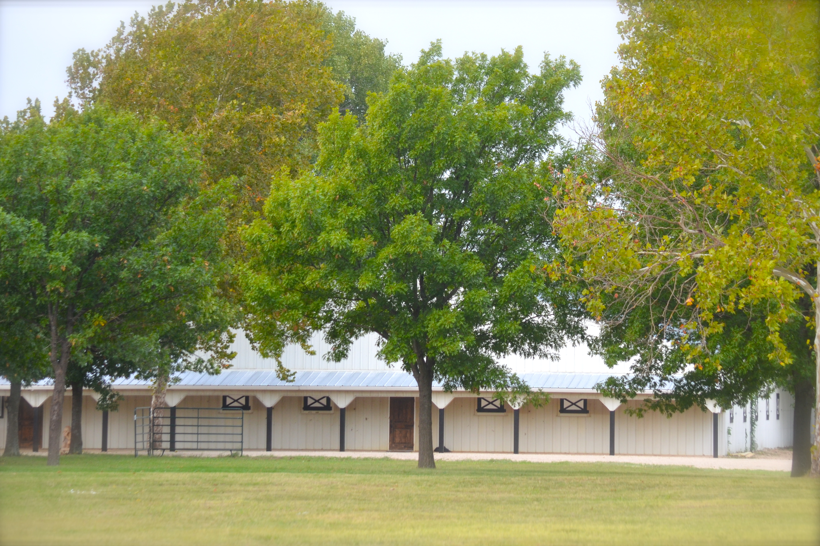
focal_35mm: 151
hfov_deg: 13.6
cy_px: 274
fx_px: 3439
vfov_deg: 9.1
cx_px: 407
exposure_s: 1/125
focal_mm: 100
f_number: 5.6
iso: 400
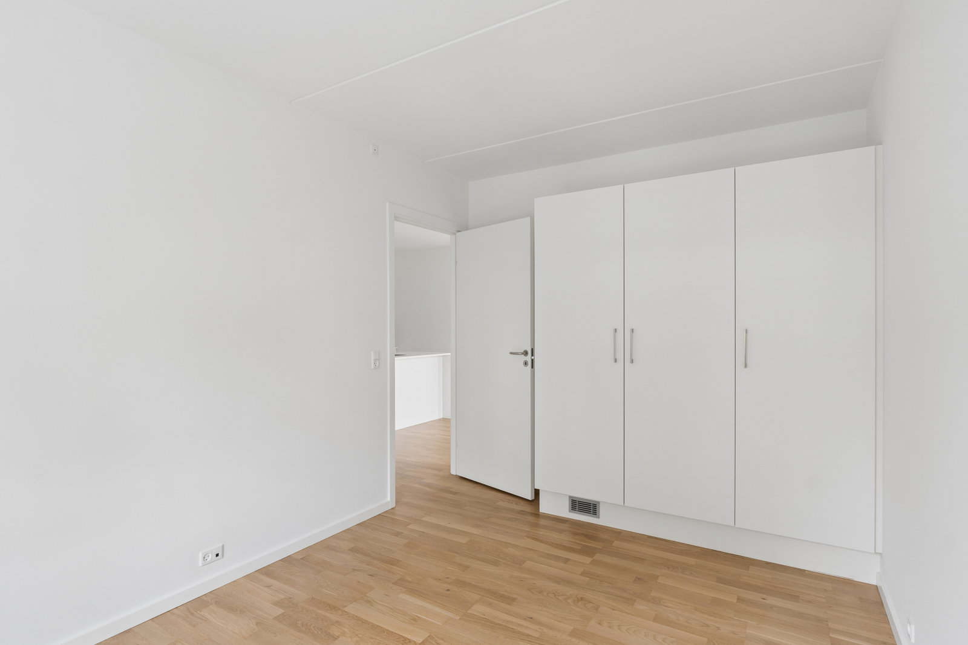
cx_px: 484
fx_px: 524
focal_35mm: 20
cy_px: 322
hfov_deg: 85.4
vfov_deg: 63.2
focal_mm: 13
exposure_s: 1/15
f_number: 8
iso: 200
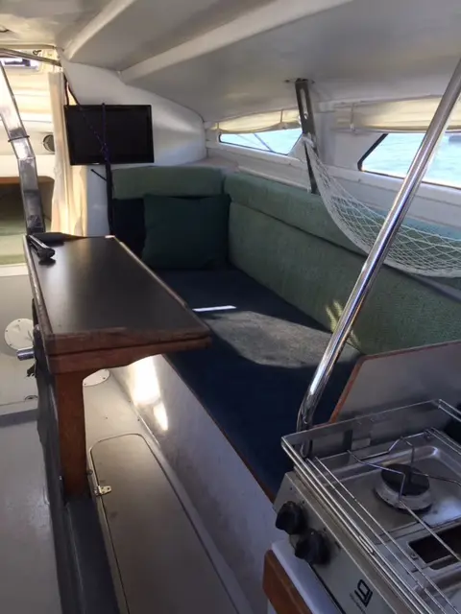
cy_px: 307
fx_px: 515
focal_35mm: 29
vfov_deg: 61.7
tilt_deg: -18.9
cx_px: 230
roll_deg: -1.9
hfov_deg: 48.2
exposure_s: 1/60
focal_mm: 4.15
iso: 32
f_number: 2.2
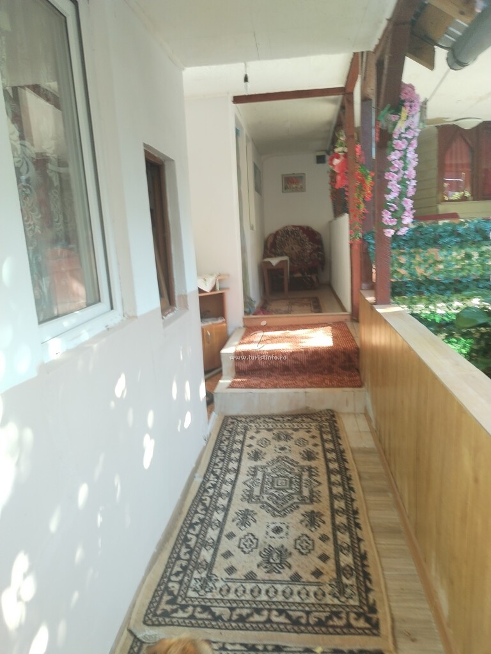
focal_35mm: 26
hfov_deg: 53.1
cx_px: 246
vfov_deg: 67.3
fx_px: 492
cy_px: 327
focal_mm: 4.75
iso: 173
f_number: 1.8
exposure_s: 1/50
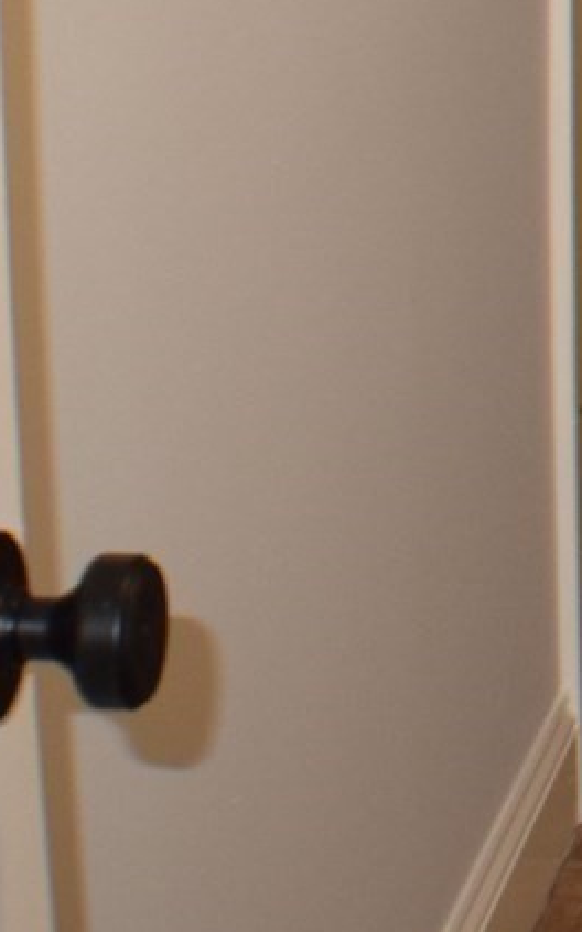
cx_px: 1717
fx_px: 4141
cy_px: -202
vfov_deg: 12.5
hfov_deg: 7.2
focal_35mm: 163
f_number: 4.5
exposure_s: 1/80
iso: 800
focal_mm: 22
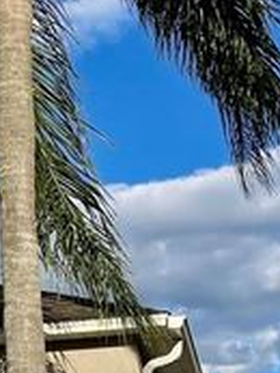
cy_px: 227
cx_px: -123
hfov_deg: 14.0
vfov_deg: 19.6
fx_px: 1077
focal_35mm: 100
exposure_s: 1/4132
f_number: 1.6
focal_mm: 4.2
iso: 32
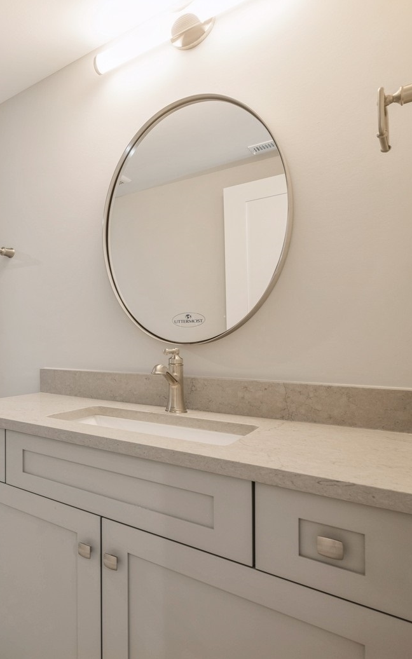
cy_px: 333
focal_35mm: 22
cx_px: -65
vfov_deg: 79.7
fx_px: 395
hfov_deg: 41.0
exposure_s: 1/3
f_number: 8
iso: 200
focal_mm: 14
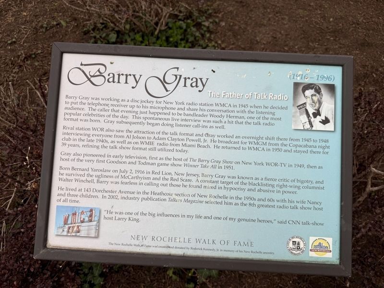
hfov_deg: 71.6
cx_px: 192
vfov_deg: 56.8
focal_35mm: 24
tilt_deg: -55.5
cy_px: 144
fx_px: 266
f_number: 1.78
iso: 80
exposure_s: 1/305
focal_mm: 6.76
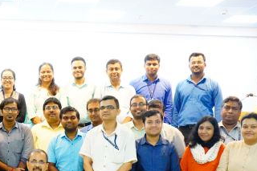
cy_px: 158
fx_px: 535
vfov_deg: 17.9
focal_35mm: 75
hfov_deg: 26.2
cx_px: 31
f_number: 5.6
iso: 16000
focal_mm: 30
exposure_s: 1/250
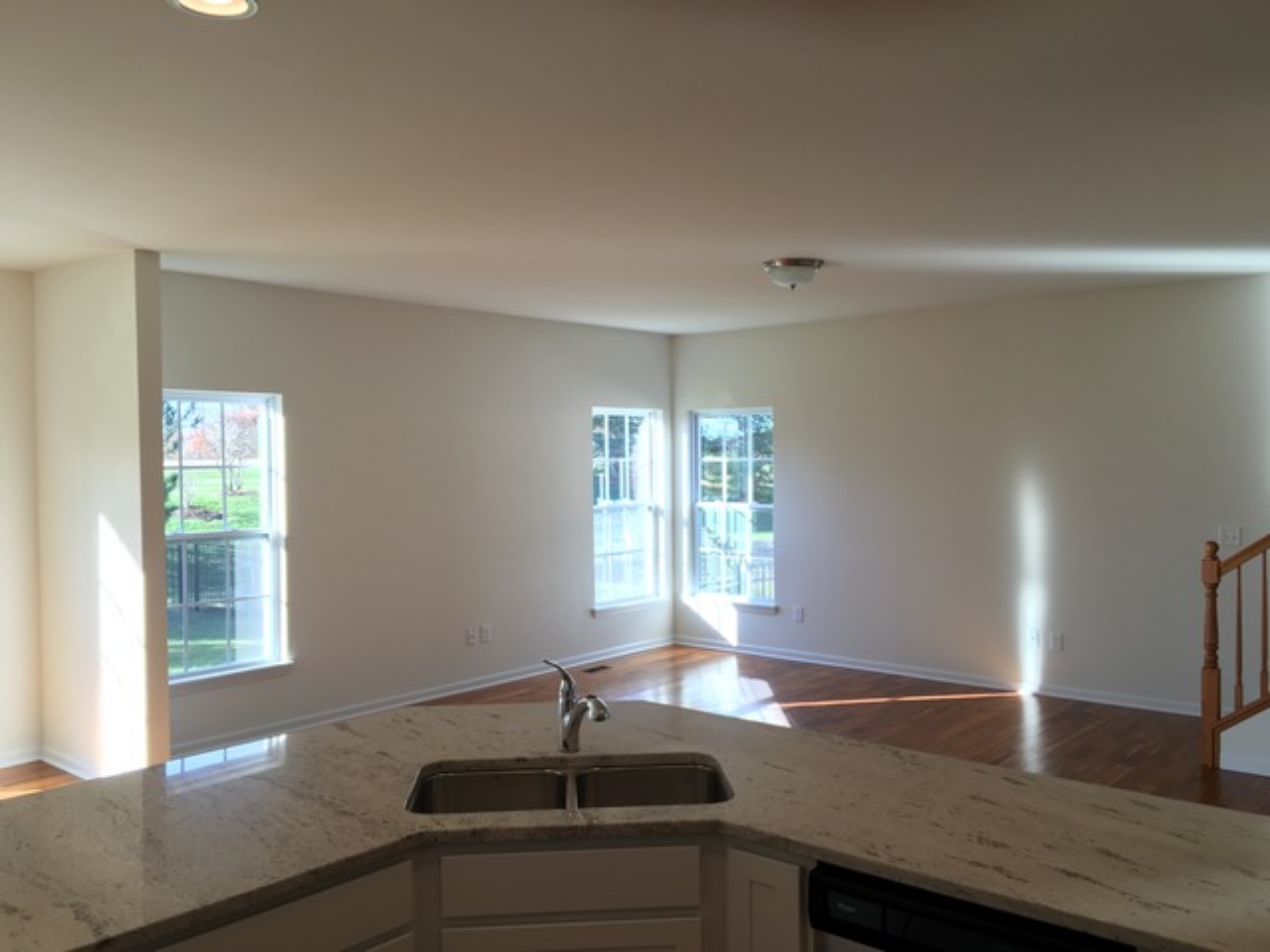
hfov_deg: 61.7
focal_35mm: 29
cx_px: 635
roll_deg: +1.1
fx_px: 1064
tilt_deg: -0.8
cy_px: 476
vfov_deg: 48.2
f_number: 2.2
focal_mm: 4.15
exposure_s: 1/60
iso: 32
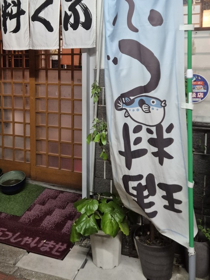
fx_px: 307
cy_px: 87
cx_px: 85
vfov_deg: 47.9
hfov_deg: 37.6
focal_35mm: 38
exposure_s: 1/120
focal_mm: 5.4
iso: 800
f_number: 1.8
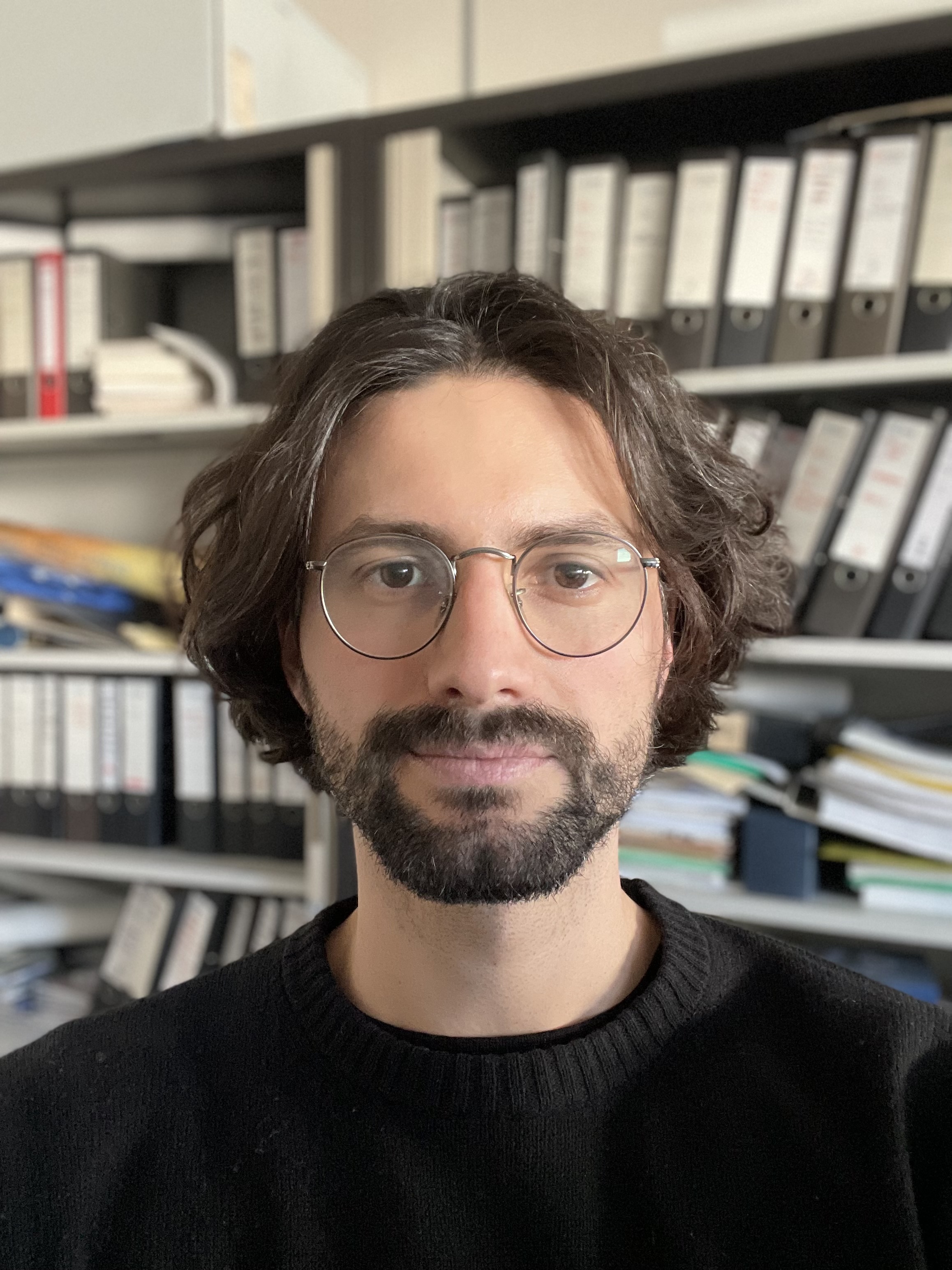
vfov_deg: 60.0
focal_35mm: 30
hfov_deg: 46.8
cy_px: 635
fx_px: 1100
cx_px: 476
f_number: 2.2
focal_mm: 2.71
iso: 400
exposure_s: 1/49
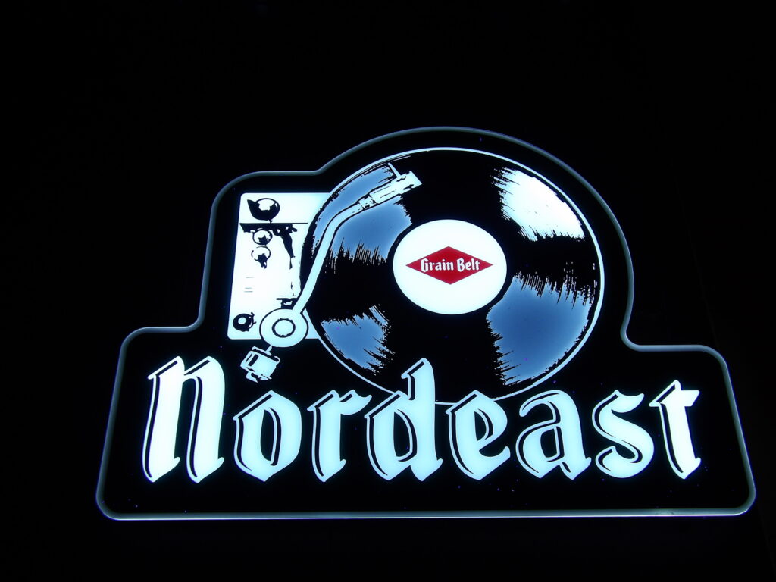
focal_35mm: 39
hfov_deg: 47.9
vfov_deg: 36.8
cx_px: 388
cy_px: 291
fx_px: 874
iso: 100
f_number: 3.7
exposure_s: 1/42
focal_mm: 7
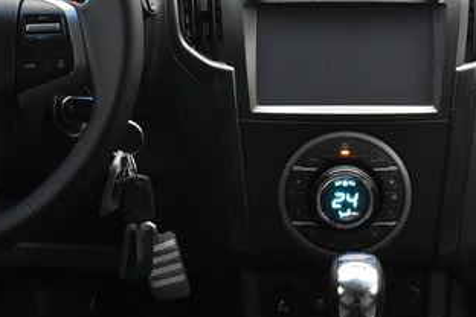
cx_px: 301
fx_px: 1031
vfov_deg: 17.4
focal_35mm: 78
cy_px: 104
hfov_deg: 25.9
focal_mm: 18
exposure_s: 1/30
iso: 2200
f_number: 3.5
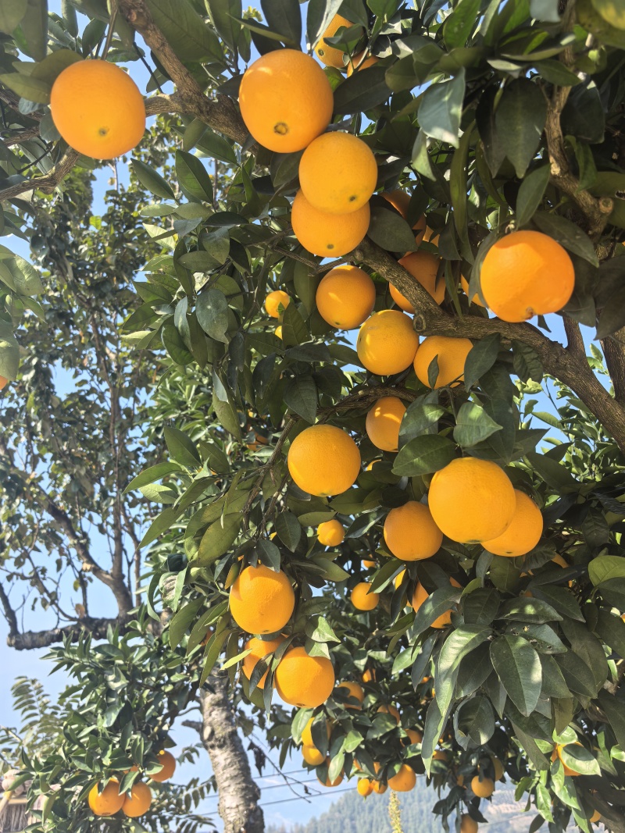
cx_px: 312
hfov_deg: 51.3
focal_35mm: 27
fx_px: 650
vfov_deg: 65.3
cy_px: 416
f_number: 2
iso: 50
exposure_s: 1/829
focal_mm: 6.98
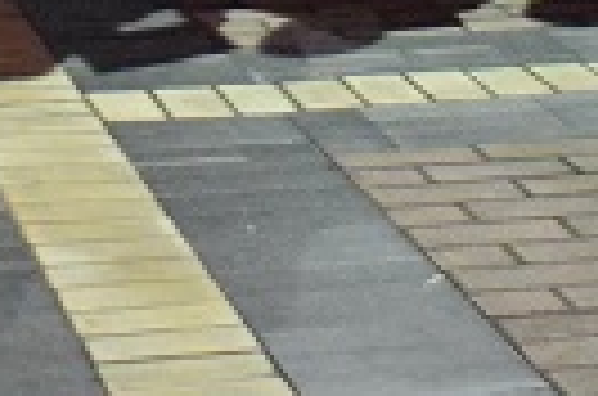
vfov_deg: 6.9
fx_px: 3149
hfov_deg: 10.7
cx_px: 625
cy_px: -486
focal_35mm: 190
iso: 6400
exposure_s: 1/2
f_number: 3.8
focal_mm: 24
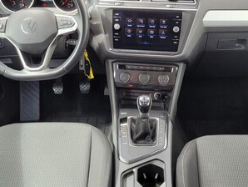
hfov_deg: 39.6
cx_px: 139
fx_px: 344
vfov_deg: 30.2
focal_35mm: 48
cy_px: 111
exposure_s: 1/100
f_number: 1.8
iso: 50
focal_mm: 5.4
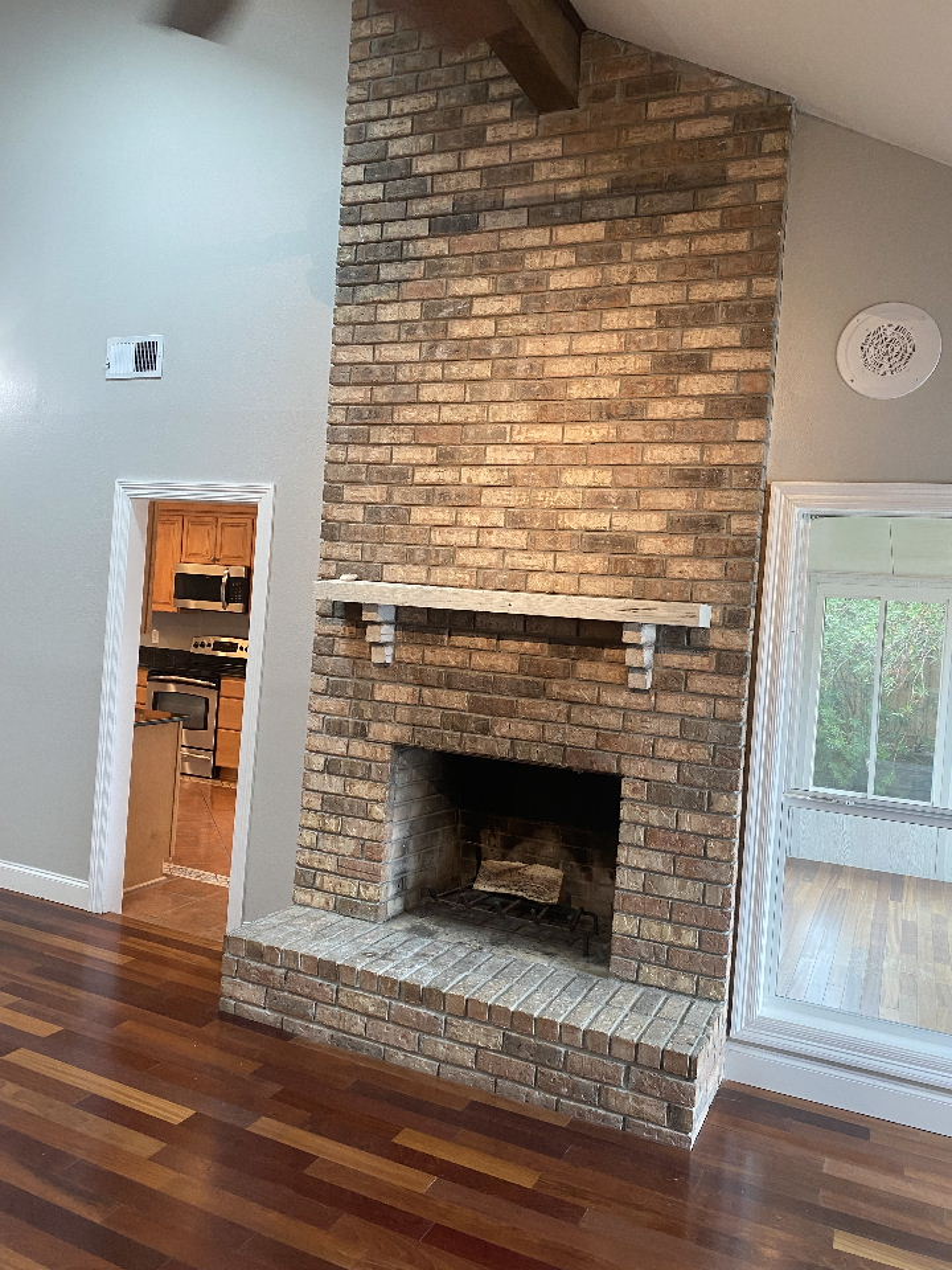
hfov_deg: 53.1
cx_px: 476
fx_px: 953
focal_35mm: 26
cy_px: 635
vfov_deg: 67.3
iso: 125
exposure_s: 1/60
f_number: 1.8
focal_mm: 4.25
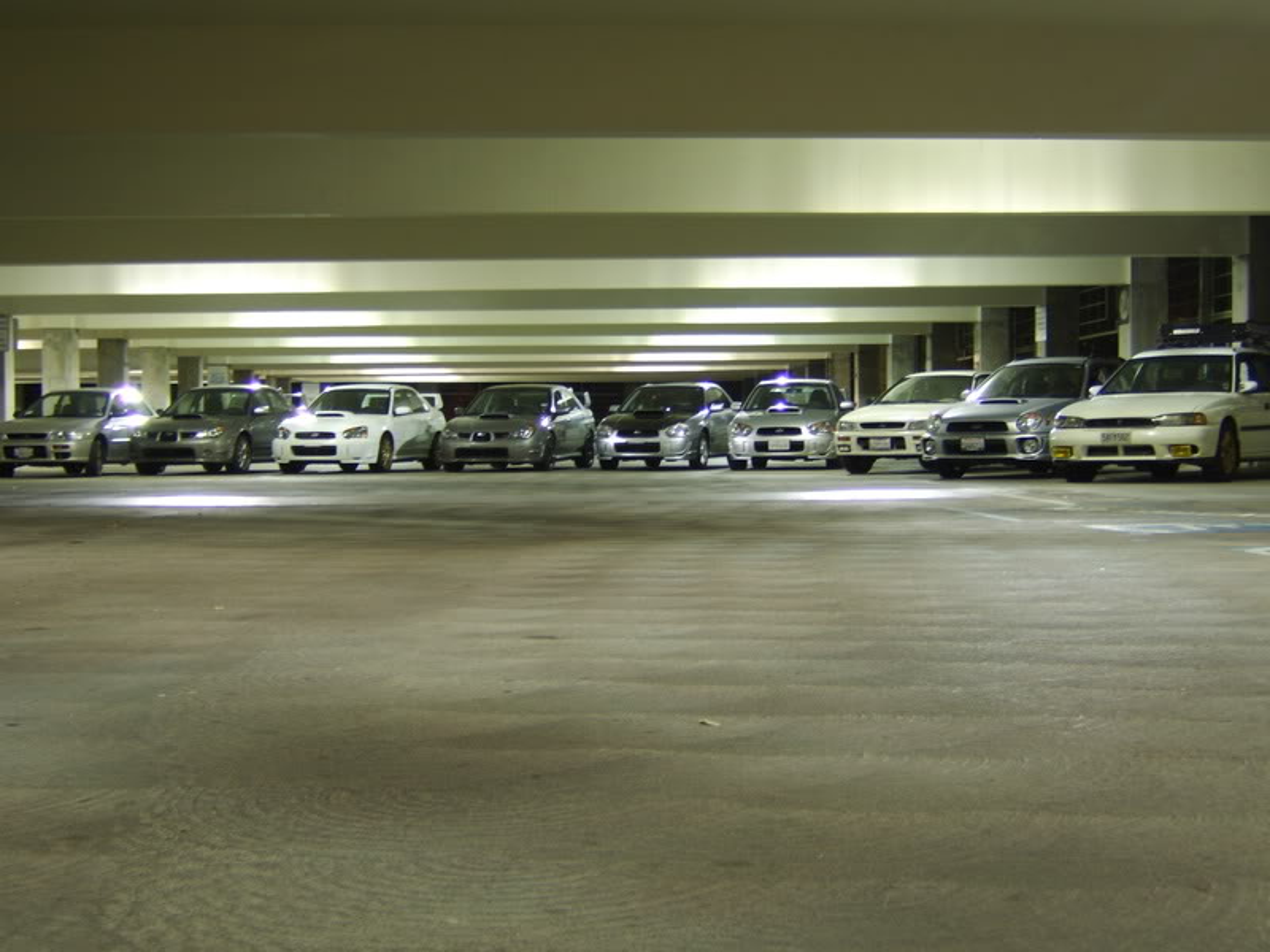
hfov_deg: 41.2
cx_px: 635
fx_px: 1688
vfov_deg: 31.5
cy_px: 476
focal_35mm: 46
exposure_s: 1/2
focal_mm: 11.93
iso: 71
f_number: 3.5
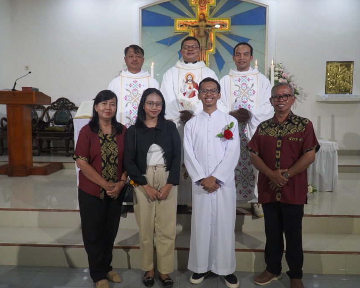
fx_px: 330
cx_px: 184
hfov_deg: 57.2
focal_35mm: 31
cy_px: 146
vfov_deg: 47.1
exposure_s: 1/160
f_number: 4
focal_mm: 18
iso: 1600
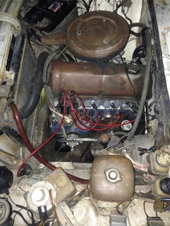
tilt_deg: -57.3
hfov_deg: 42.9
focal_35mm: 33
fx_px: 216
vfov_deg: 55.4
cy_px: 113
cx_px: 85
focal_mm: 4.12
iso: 320
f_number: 2.4
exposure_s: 1/16
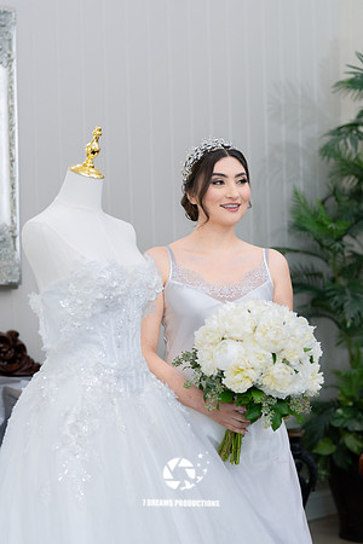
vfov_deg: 27.0
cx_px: 182
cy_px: 272
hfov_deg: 18.2
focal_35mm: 75
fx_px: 1134
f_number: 2
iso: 800
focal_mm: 50
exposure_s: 1/200
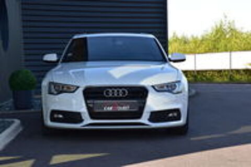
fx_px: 648
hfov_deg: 21.9
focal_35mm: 93
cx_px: 126
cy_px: 84
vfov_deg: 14.7
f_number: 10
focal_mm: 62
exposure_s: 1/200
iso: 400
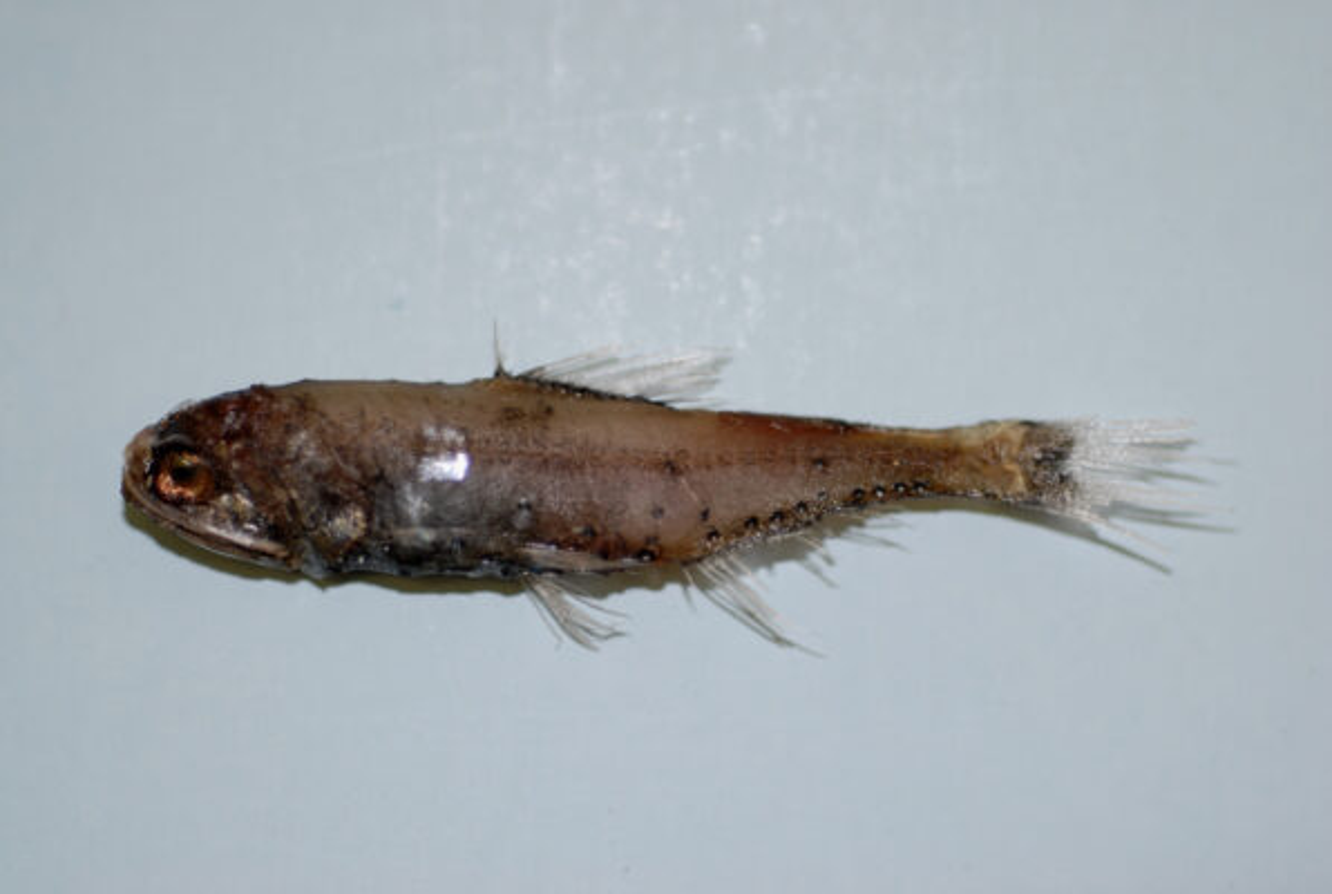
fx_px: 3337
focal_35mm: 90
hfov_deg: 22.6
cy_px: 447
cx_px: 666
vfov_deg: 15.3
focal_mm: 60
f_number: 3.5
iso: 100
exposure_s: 1/60
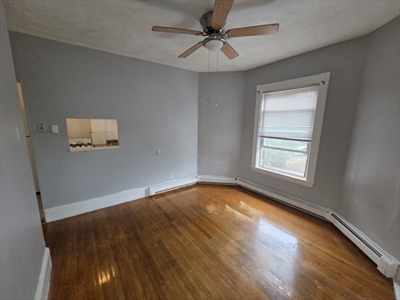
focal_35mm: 13
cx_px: 200
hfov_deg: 106.2
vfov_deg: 89.9
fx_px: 150
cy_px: 150
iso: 500
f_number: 2.2
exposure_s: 1/240
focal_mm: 2.2
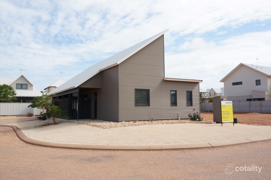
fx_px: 237
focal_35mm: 32
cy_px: 90
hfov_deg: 59.5
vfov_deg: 41.6
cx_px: 136
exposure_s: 1/160
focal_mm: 21
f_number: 9
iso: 100
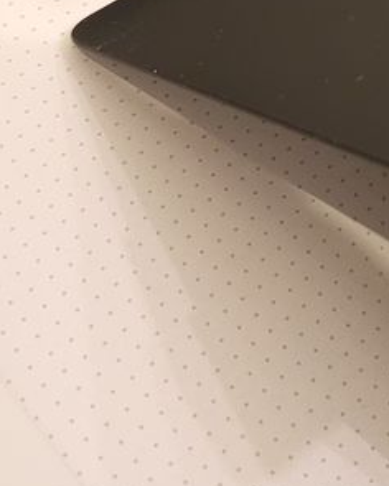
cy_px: -7
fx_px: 1238
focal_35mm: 86
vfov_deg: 21.4
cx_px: 480
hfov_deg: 17.0
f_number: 1.8
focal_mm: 5.4
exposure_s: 1/50
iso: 640
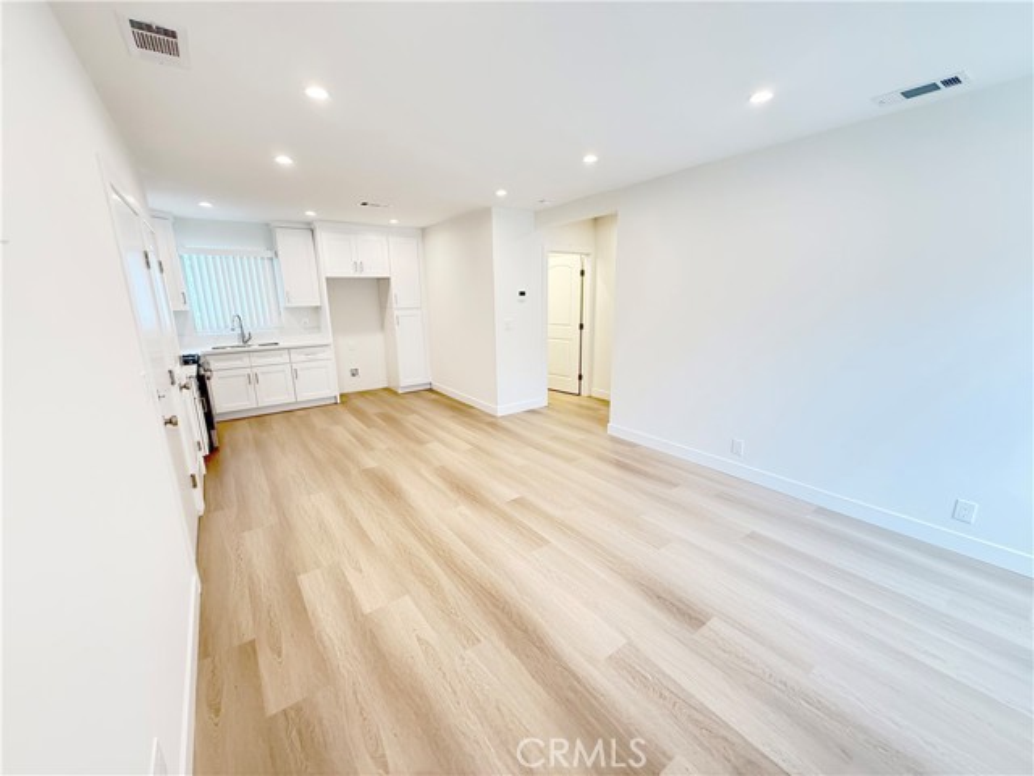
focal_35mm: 14
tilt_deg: -11.7
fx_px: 418
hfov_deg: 102.1
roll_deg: +1.0
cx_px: 517
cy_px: 388
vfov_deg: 85.7
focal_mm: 2.22
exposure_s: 1/60
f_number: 2.2
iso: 320
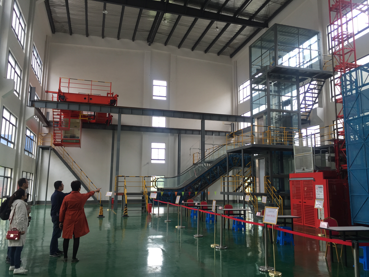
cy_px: 138
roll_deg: -2.2
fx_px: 309
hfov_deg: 61.7
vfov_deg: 48.2
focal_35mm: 29
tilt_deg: +9.5
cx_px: 184
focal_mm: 4.15
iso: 40
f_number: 2.2
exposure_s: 1/60
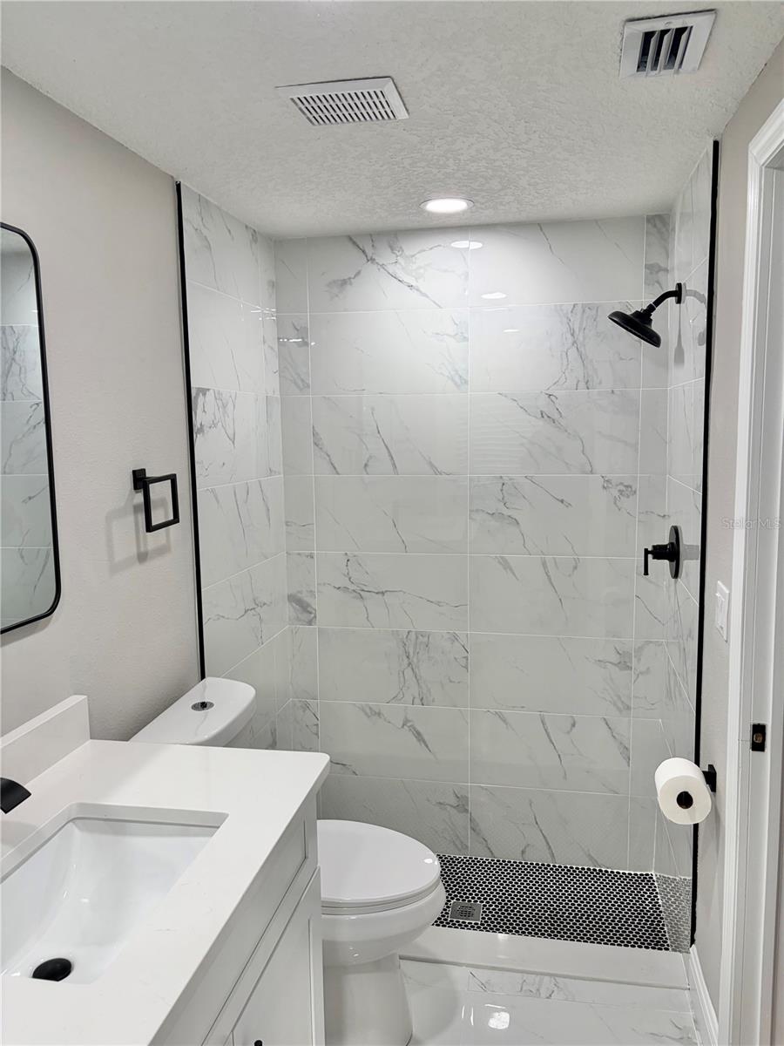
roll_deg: +1.2
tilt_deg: -7.3
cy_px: 523
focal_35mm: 26
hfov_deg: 53.1
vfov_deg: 67.3
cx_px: 392
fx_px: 785
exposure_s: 1/120
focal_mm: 5.96
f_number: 1.6
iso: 64
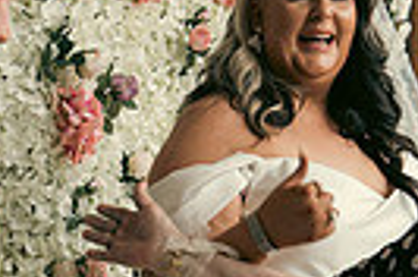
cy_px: 313
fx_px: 1216
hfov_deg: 19.5
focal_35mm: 105
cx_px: 189
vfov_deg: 12.7
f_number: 3.5
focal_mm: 24
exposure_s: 1/160
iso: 400
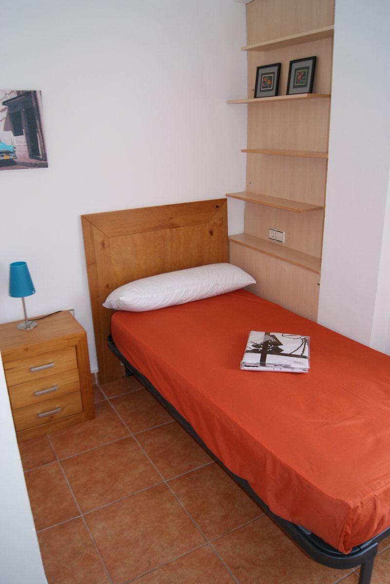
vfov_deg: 67.4
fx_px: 439
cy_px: 292
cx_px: 195
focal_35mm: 27
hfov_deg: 47.9
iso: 400
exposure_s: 1/80
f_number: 5.6
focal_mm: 18
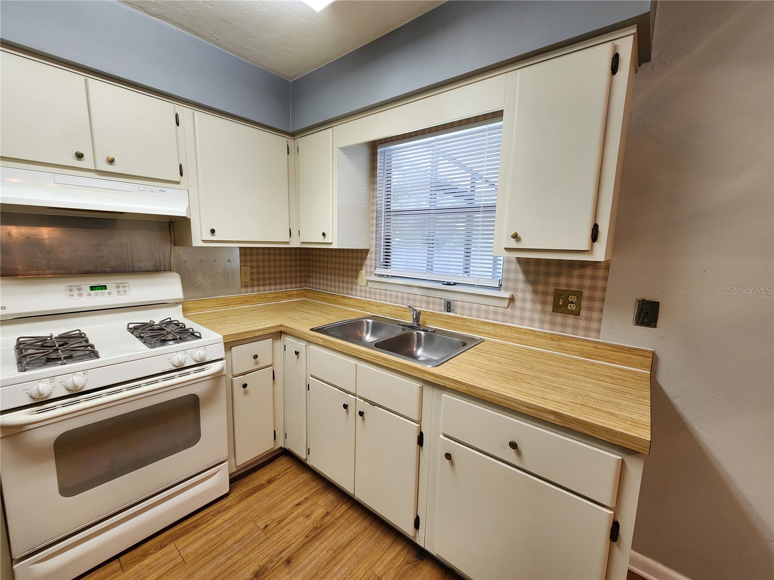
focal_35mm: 13
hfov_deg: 106.2
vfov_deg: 89.9
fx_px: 291
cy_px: 290
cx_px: 387
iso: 200
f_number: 2.2
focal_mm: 2.2
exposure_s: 1/60
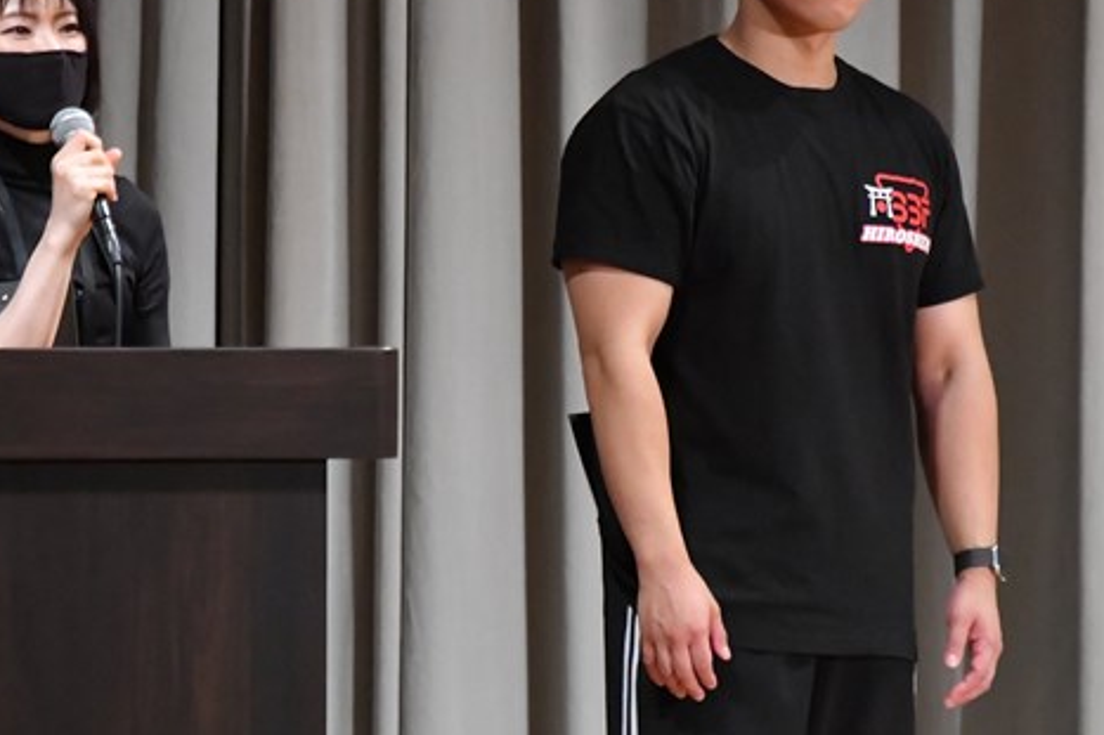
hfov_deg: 2.8
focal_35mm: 746
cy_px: 196
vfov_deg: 1.8
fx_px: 22868
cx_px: 365
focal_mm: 300
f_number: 5.6
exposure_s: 1/400
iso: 8000
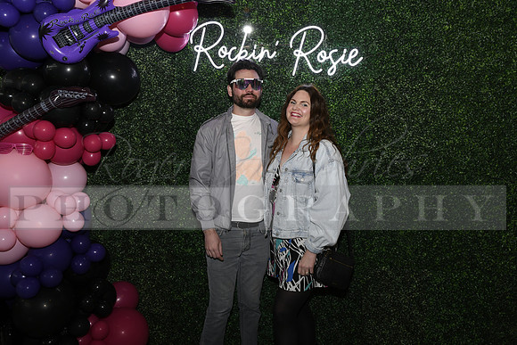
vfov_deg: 45.0
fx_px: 417
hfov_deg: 63.6
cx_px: 258
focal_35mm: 29
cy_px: 172
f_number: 6.3
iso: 500
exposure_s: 1/60
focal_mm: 29
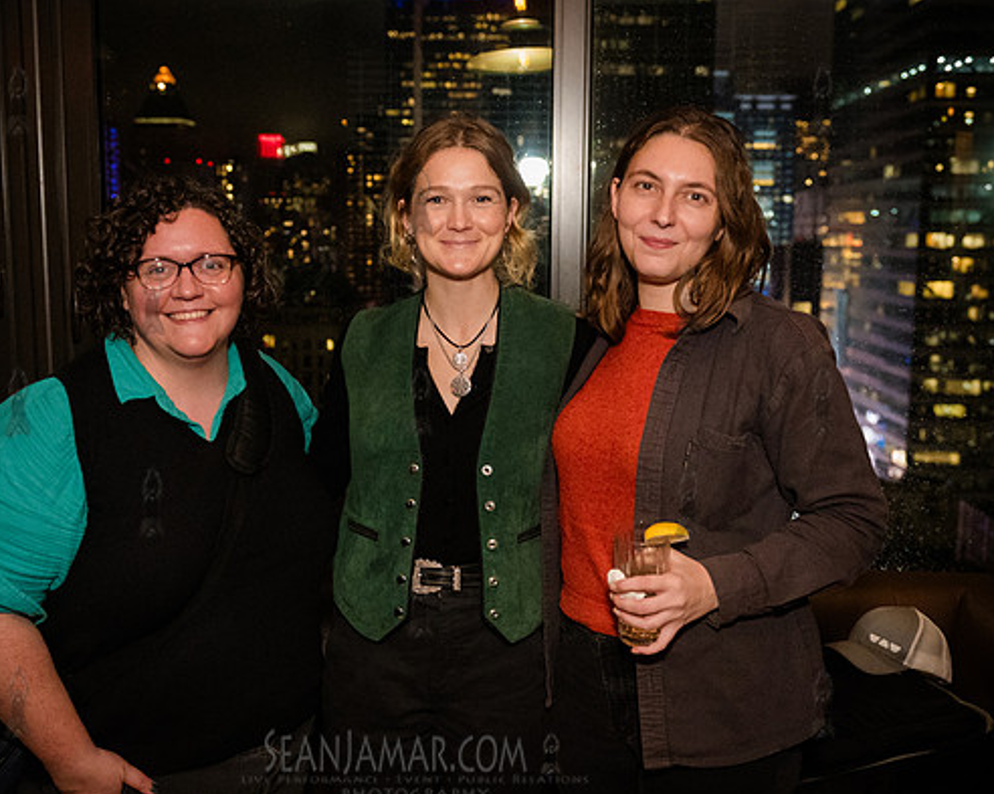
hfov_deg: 46.8
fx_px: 1147
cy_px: 378
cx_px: 455
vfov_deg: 38.2
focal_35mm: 39
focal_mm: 31
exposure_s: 1/320
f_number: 3.5
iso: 12800
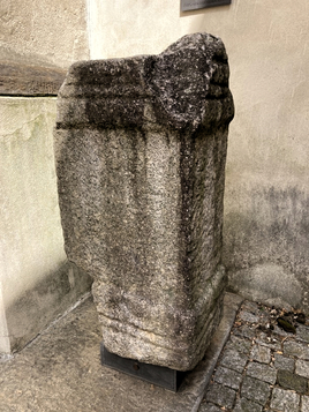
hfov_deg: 49.8
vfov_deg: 63.4
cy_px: 206
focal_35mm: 28
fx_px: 333
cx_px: 154
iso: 20
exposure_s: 1/607
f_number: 1.8
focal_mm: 3.99
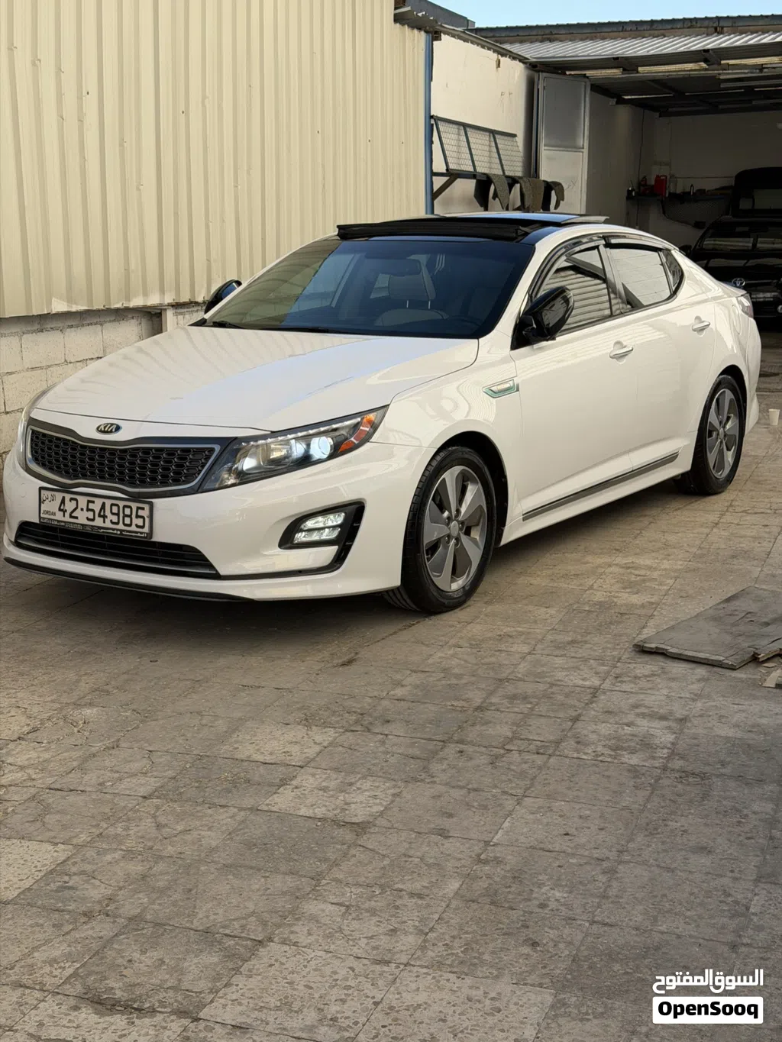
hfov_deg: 30.3
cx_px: 391
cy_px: 521
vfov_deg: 39.7
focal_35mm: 48
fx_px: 1446
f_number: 1.78
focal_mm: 6.76
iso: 64
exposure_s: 1/2762
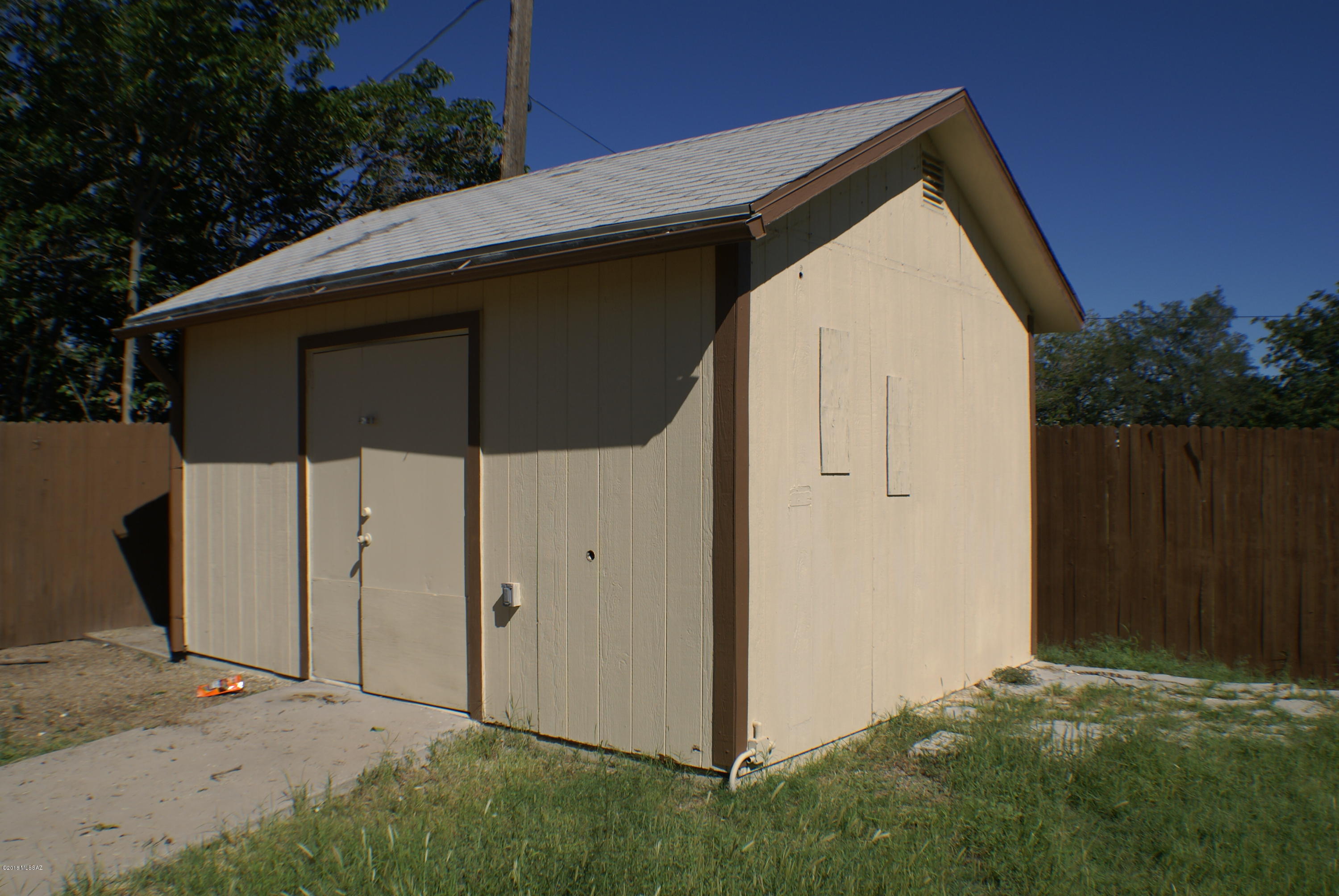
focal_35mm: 39
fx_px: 1452
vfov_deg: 34.3
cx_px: 670
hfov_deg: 49.5
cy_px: 448
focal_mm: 26
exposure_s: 1/1000
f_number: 5.6
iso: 100
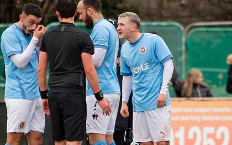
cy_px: 111
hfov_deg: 2.3
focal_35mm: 901
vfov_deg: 1.5
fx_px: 5694
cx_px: 139
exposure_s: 1/1600
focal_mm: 280
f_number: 4
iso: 800
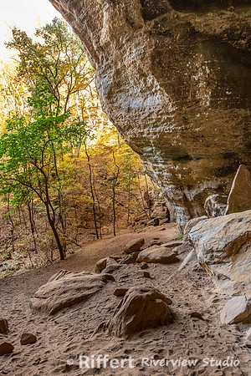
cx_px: 126
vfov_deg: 65.5
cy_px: 188
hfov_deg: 46.4
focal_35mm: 28
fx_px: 293
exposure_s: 1/80
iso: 3600
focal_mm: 28
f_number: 8
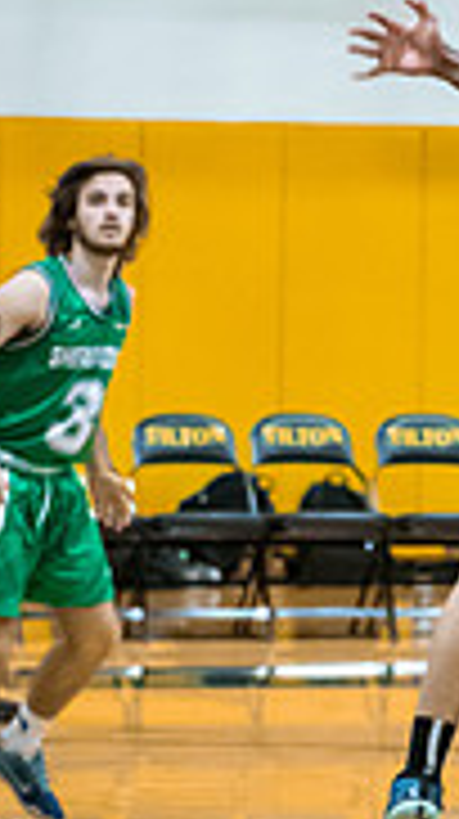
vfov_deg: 7.9
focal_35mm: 272
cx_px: 603
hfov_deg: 4.4
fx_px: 5902
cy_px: 243
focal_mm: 70
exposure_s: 1/400
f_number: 2.8
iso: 3200
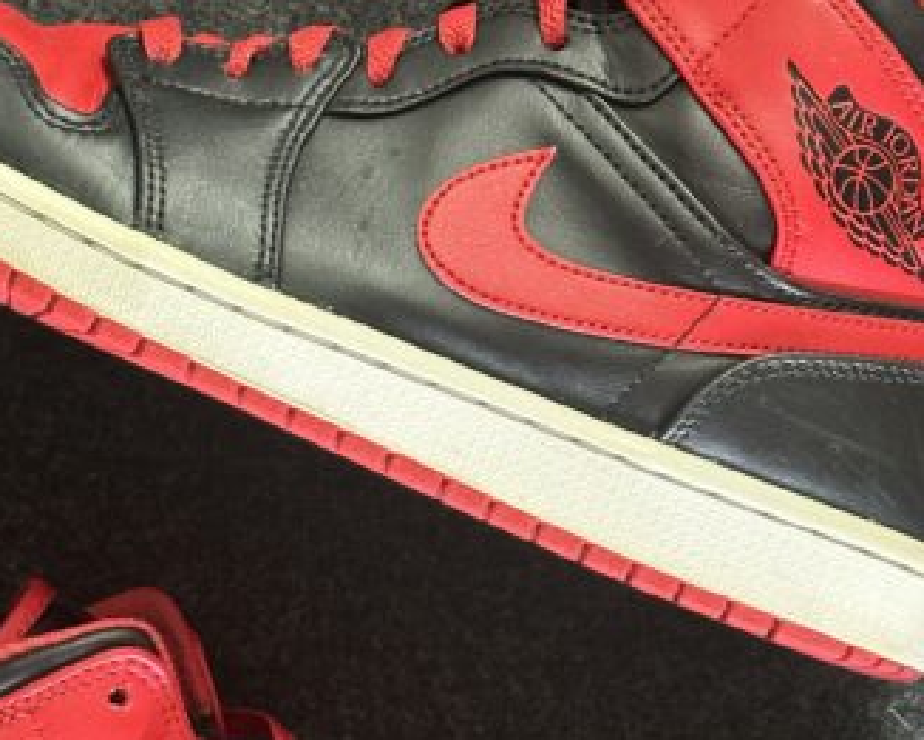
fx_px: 3146
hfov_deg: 16.7
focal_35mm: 115
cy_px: 631
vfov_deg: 13.3
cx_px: 371
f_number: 1.78
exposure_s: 1/33
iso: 250
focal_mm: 6.86
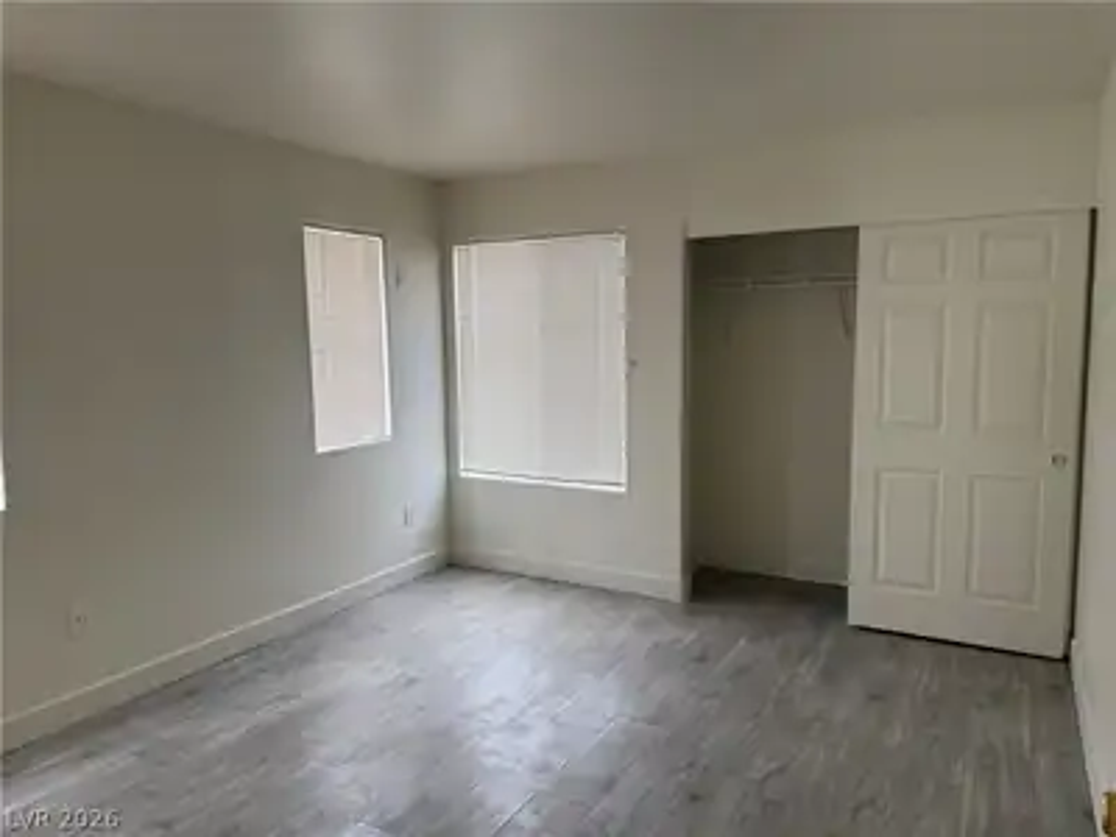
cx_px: 558
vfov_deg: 56.8
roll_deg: +0.5
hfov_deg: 71.6
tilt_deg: -4.7
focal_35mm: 24
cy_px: 418
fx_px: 774
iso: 200
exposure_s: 1/120
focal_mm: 6.76
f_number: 1.78
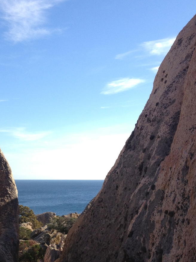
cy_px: 205
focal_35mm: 64
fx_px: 483
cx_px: 31
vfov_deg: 29.6
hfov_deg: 22.5
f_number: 2.4
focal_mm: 4.28
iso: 64
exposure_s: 1/1346
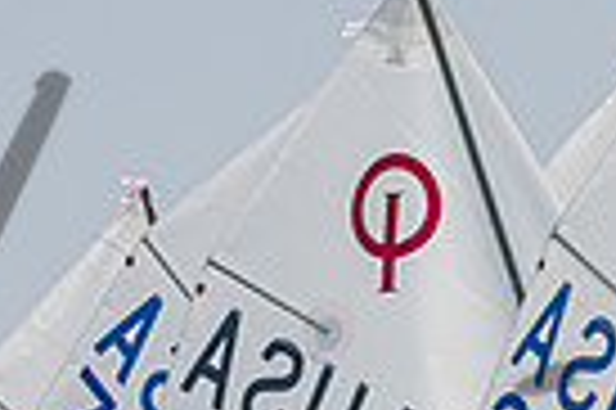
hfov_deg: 1.3
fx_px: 27789
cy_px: 442
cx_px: 348
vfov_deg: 0.8
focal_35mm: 1626
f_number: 8
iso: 250
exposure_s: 1/1250
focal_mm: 320
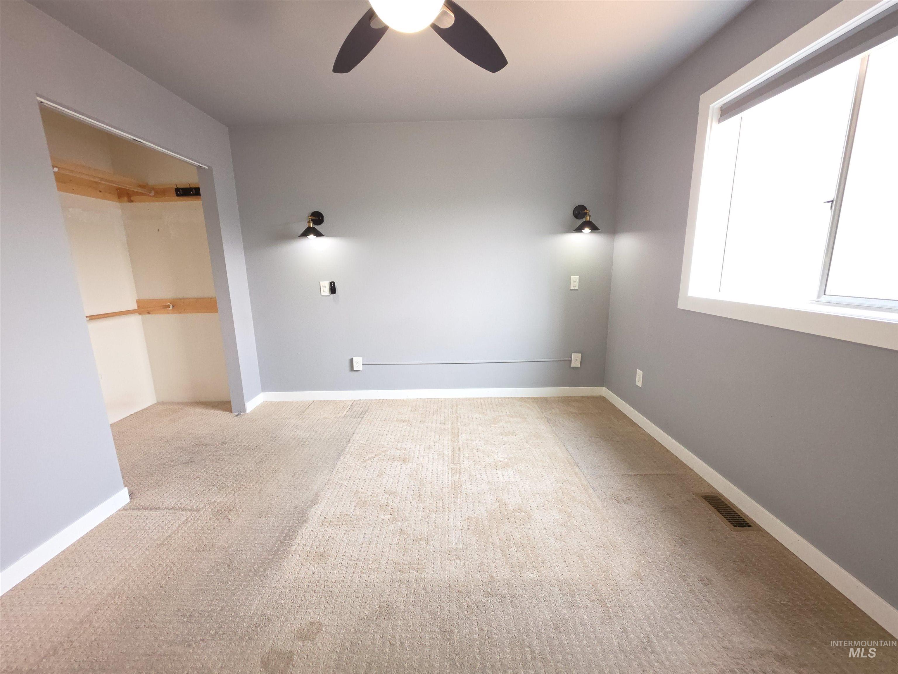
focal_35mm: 13
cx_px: 449
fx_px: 337
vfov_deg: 89.9
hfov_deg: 106.2
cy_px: 337
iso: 125
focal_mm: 2.2
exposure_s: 1/60
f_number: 1.9
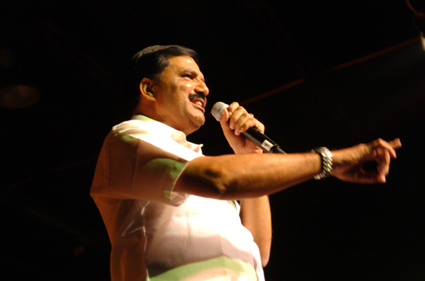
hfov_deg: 24.7
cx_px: 212
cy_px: 140
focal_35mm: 82
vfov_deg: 16.5
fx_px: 972
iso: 400
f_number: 2.8
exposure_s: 1/40
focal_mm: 55
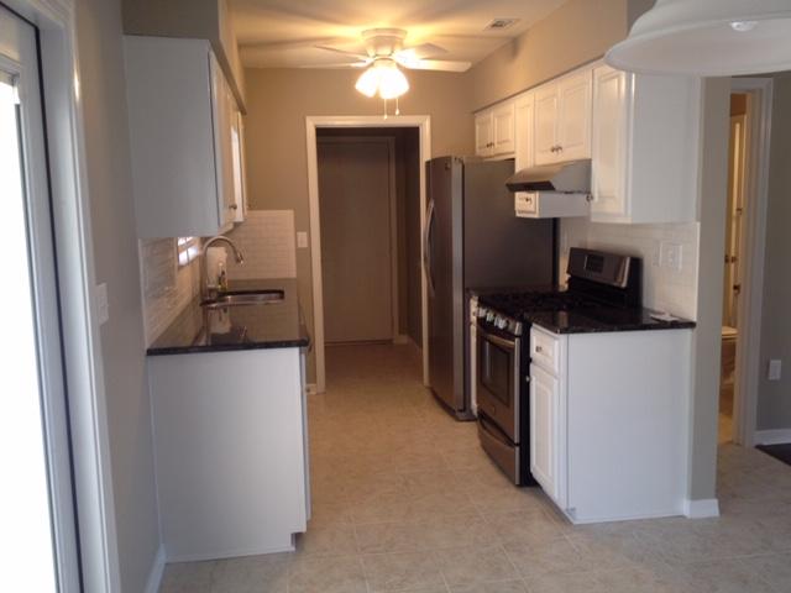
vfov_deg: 40.7
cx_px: 396
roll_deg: +1.0
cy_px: 296
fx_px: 800
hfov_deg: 52.6
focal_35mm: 35
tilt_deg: -8.9
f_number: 2.4
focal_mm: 4.28
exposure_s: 1/20
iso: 64
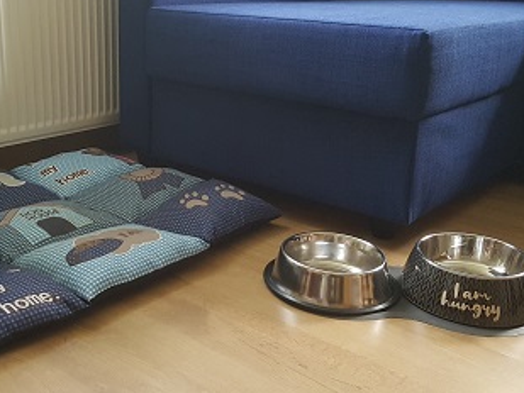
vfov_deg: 41.5
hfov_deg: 53.5
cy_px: 148
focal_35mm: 34
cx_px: 205
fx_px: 515
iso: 250
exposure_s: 1/25
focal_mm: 4.2
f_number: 1.7
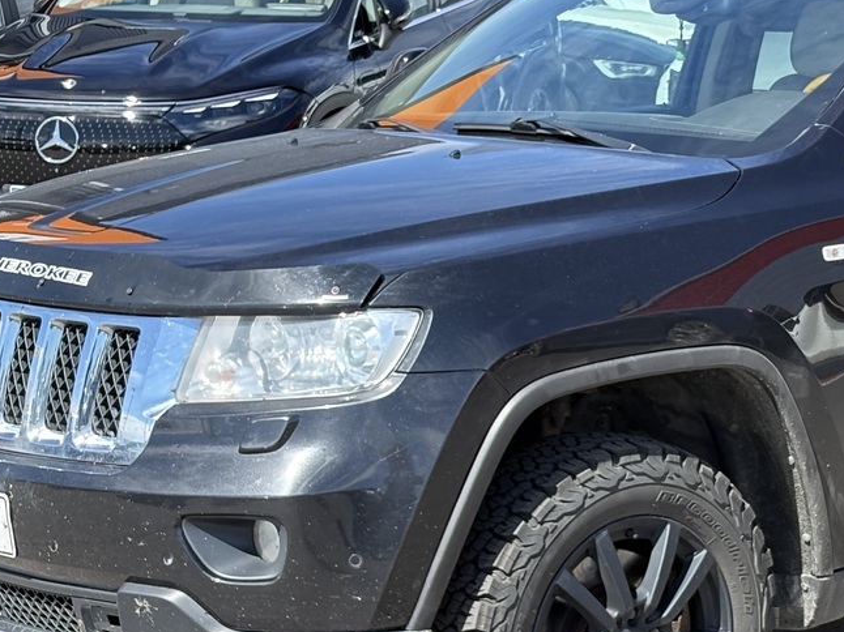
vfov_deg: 12.8
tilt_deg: -8.0
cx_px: 775
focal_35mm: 116
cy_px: 332
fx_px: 2827
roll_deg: +0.6
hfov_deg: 16.7
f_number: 1.6
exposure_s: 1/701
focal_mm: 5.96
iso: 50
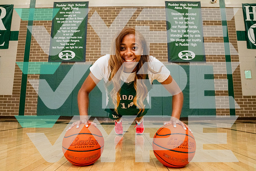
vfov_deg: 50.3
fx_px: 182
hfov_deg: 70.3
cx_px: 127
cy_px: 82
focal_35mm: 26
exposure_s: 1/500
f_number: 7.1
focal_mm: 24
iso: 10000
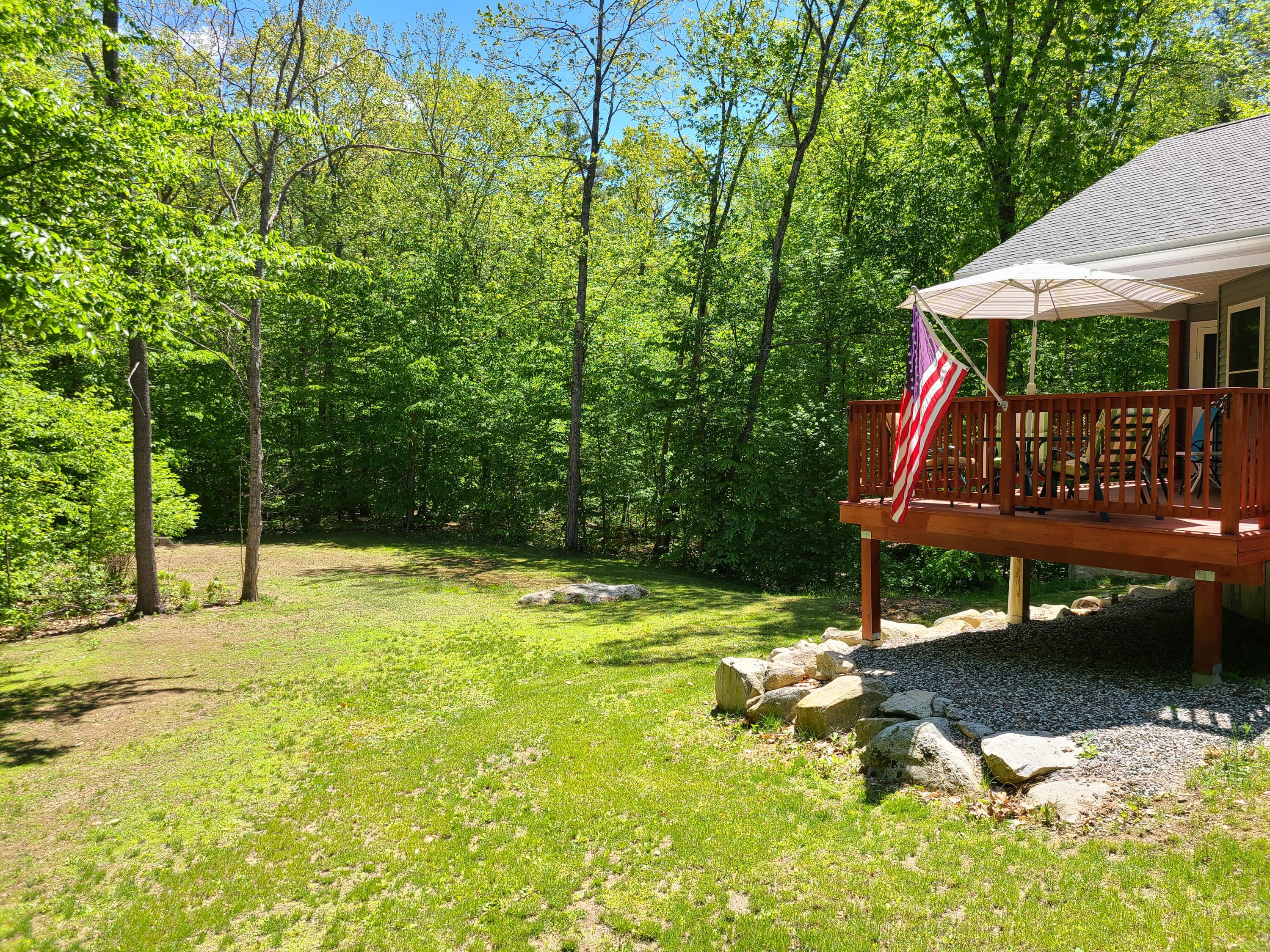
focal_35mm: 26
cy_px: 476
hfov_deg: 67.3
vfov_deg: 53.1
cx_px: 635
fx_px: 954
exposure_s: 1/850
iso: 40
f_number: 1.8
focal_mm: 5.4
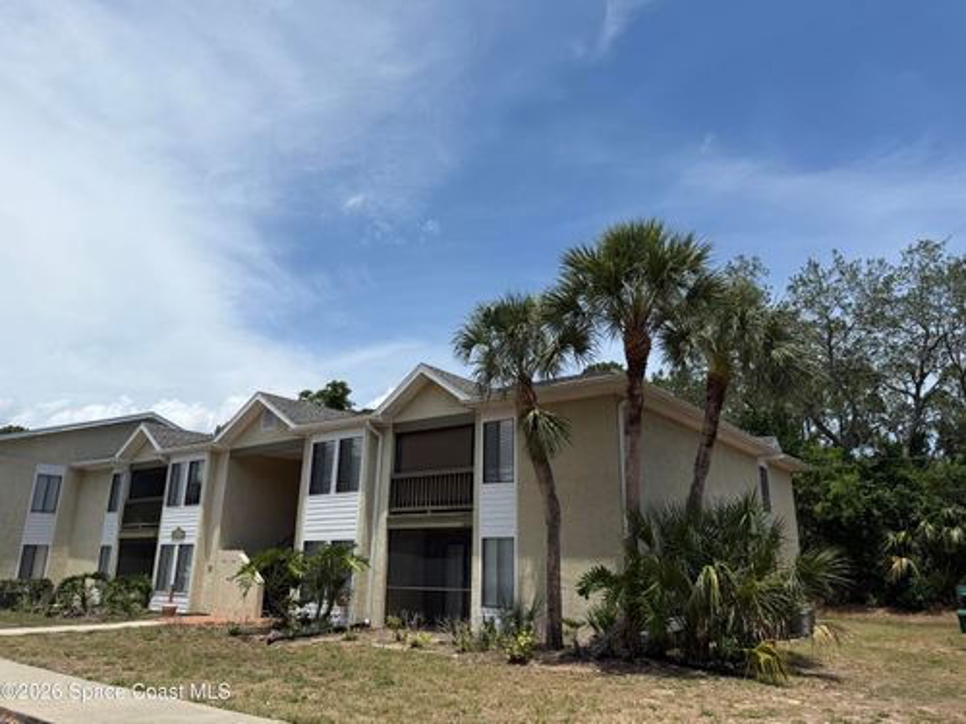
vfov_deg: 56.8
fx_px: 670
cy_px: 362
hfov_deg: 71.6
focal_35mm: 24
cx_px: 483
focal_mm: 6.76
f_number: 1.78
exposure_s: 1/7353
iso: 80
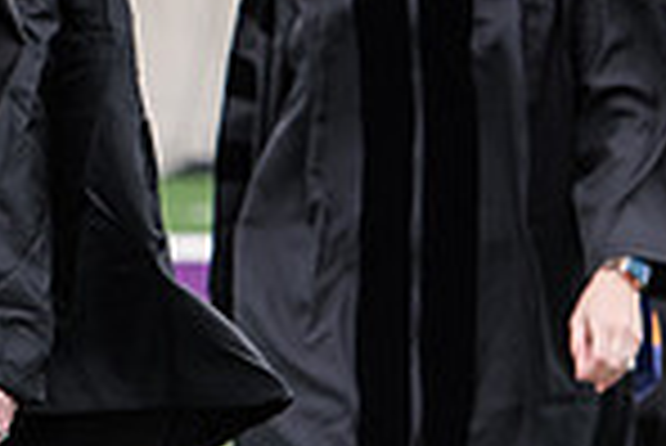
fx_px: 10500
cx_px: -410
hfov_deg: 3.6
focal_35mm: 567
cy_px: -88
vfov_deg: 2.4
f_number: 5.6
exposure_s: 1/500
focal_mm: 145
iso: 500
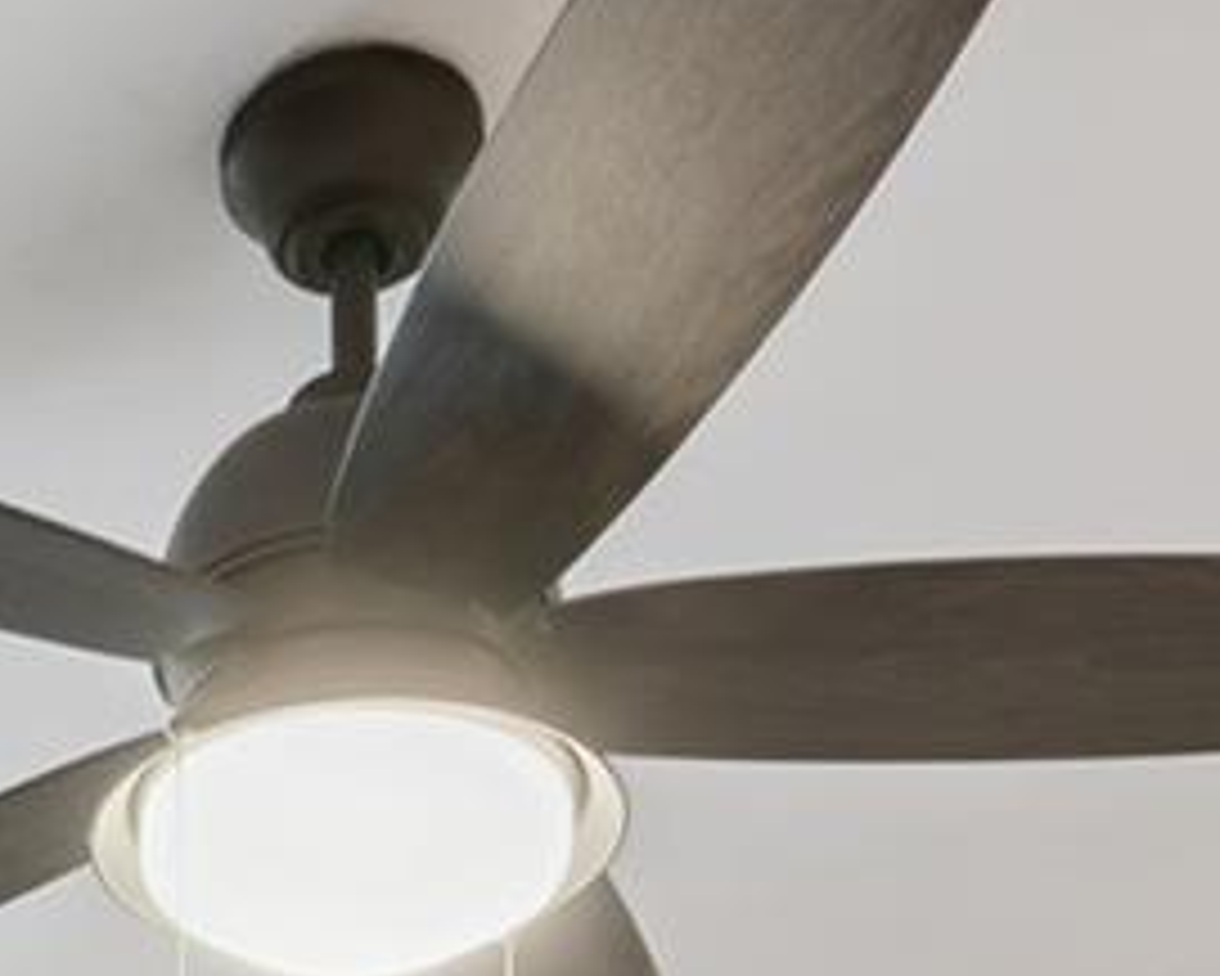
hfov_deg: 22.1
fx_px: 2998
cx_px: -5
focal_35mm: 83
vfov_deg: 14.1
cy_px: 2199
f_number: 9
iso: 200
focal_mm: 15
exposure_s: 1/2.5
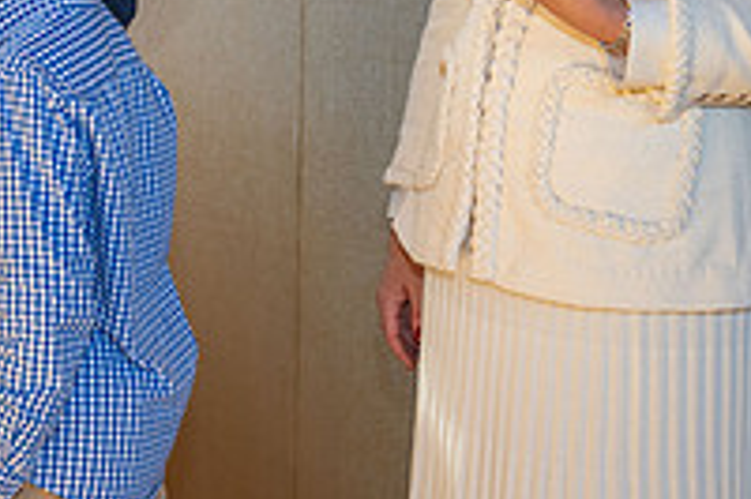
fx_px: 1876
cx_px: -68
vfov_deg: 15.1
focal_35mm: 90
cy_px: 126
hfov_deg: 21.5
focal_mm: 31
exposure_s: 1/250
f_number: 2.8
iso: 500
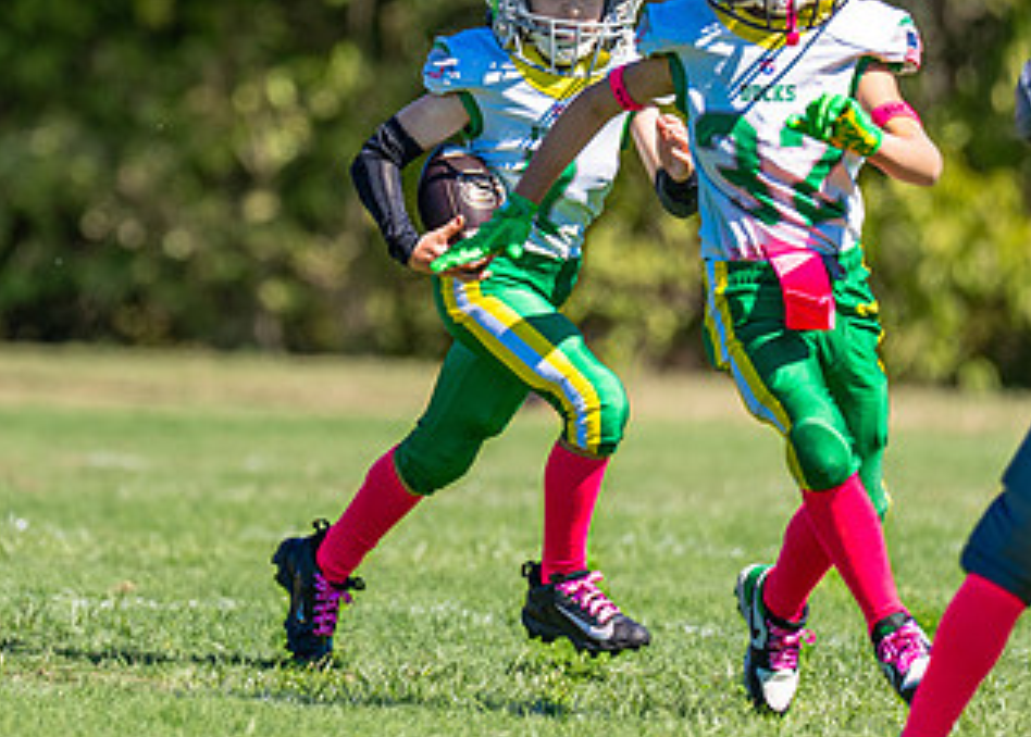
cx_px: 305
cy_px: 227
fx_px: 16815
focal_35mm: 574
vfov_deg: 2.5
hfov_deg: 3.5
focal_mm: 200
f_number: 2.8
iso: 160
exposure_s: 1/3200
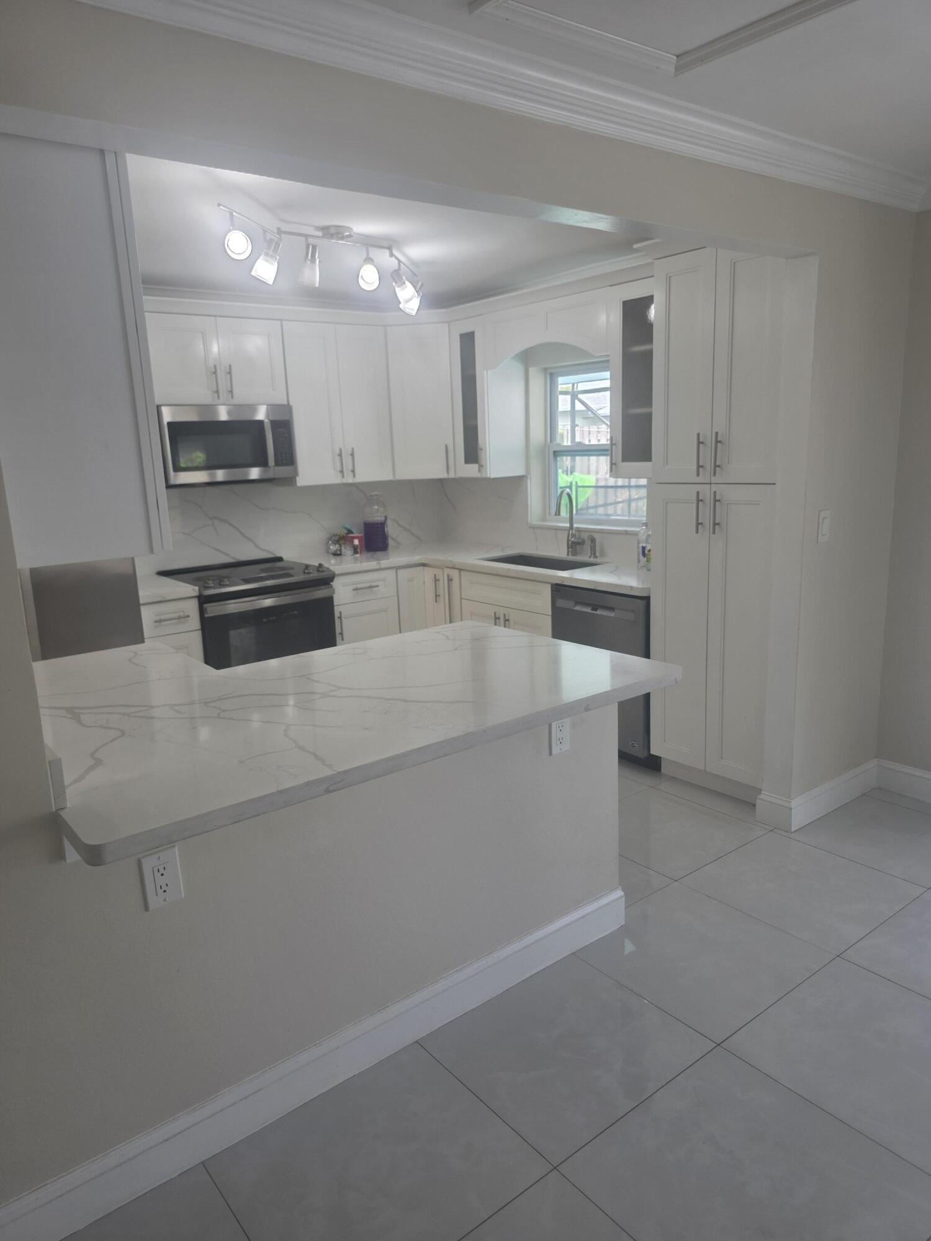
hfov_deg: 58.9
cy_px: 620
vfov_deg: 73.9
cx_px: 466
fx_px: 825
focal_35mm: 23
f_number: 1.7
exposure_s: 1/120
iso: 80
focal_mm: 6.3
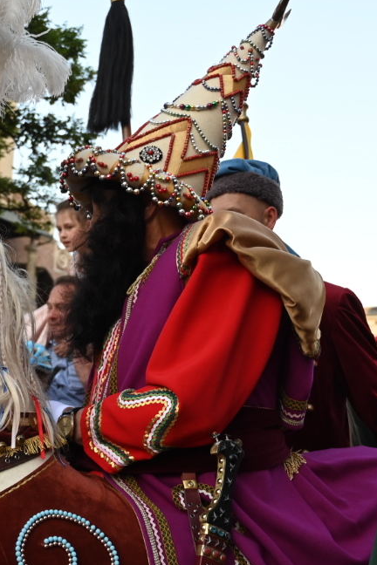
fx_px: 942
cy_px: 229
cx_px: 50
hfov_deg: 22.2
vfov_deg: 33.3
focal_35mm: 60
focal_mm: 24
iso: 560
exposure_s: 1/640
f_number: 4
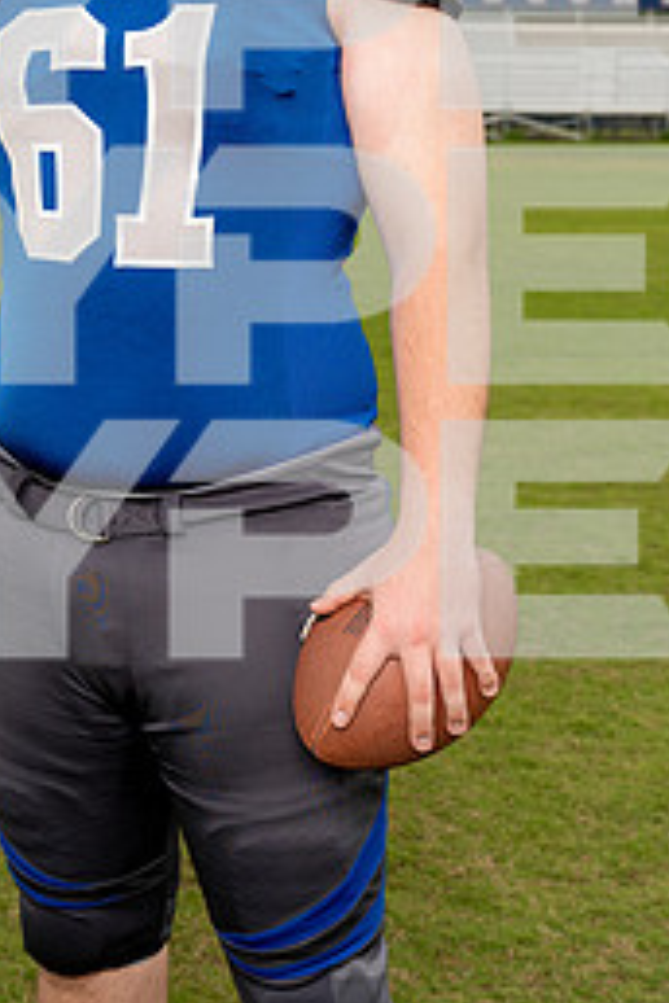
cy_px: 268
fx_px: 2090
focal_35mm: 75
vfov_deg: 26.7
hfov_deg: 18.0
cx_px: 132
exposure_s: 1/250
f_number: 5
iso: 200
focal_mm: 43
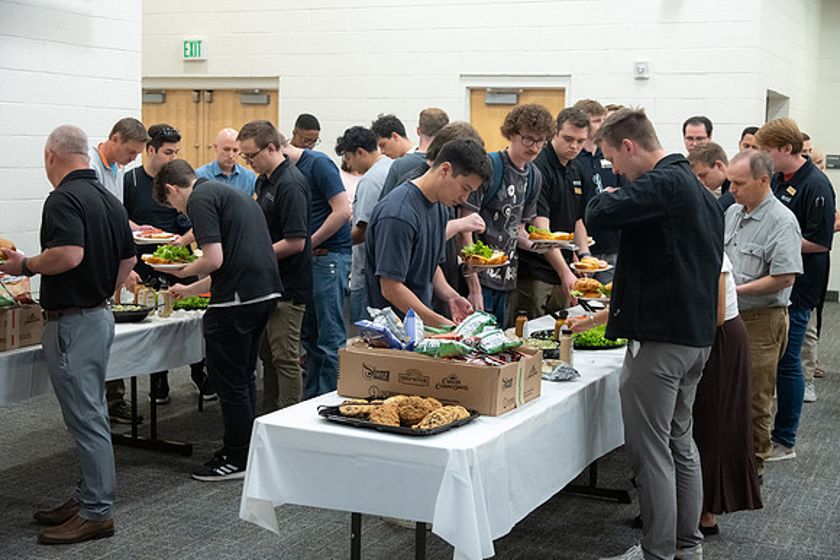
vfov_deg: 27.0
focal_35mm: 50
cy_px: 280
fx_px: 1167
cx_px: 420
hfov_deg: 39.6
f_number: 4
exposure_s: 1/250
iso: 2500
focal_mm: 50
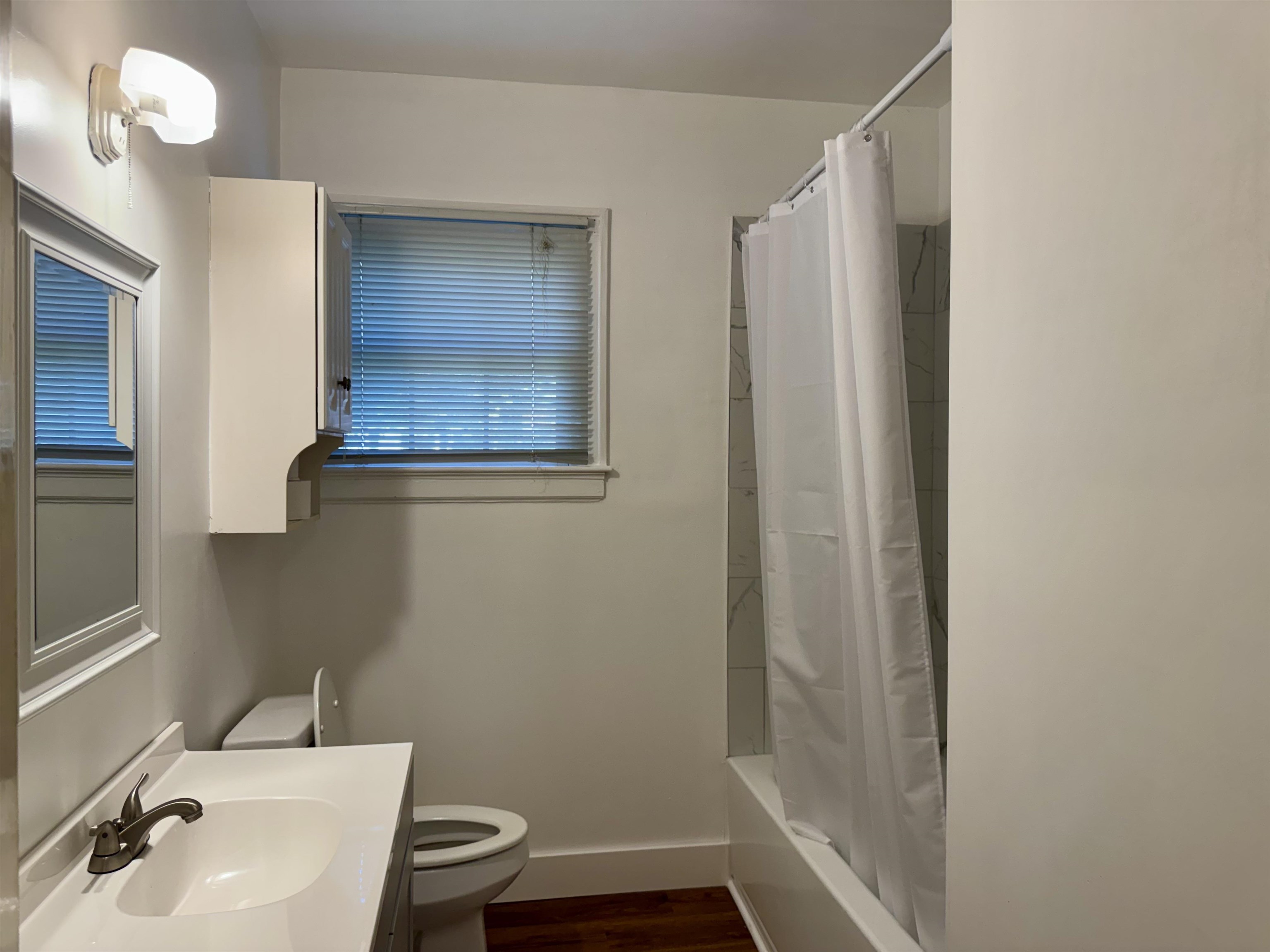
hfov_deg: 71.6
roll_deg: +0.3
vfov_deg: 56.8
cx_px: 635
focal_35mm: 24
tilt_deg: -1.0
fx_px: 881
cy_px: 476
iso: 100
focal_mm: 6.76
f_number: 1.78
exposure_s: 1/120
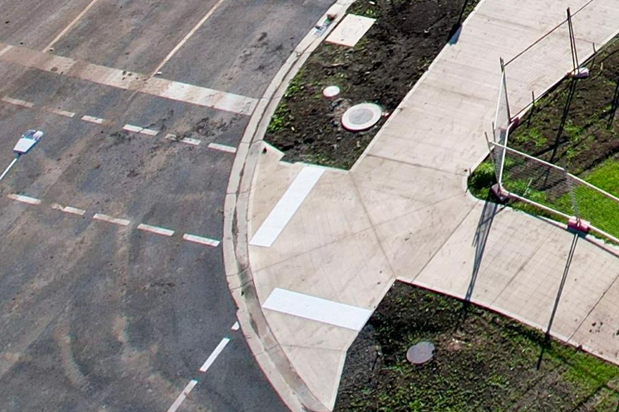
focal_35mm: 122
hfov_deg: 15.3
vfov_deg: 9.9
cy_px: -566
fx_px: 2097
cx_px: 963
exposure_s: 1/1250
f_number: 2.8
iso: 100
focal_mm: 8.38
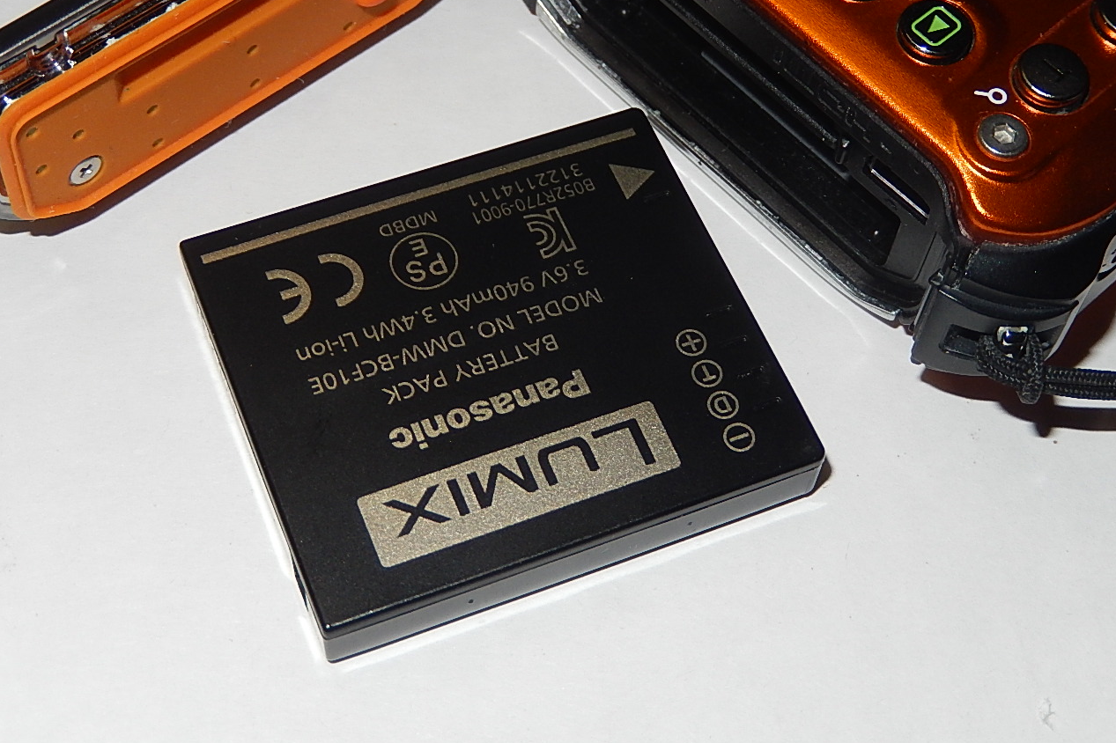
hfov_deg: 30.1
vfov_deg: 20.2
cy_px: 240
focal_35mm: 67
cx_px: 570
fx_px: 2076
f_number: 9
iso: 200
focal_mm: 9.2
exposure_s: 1/30
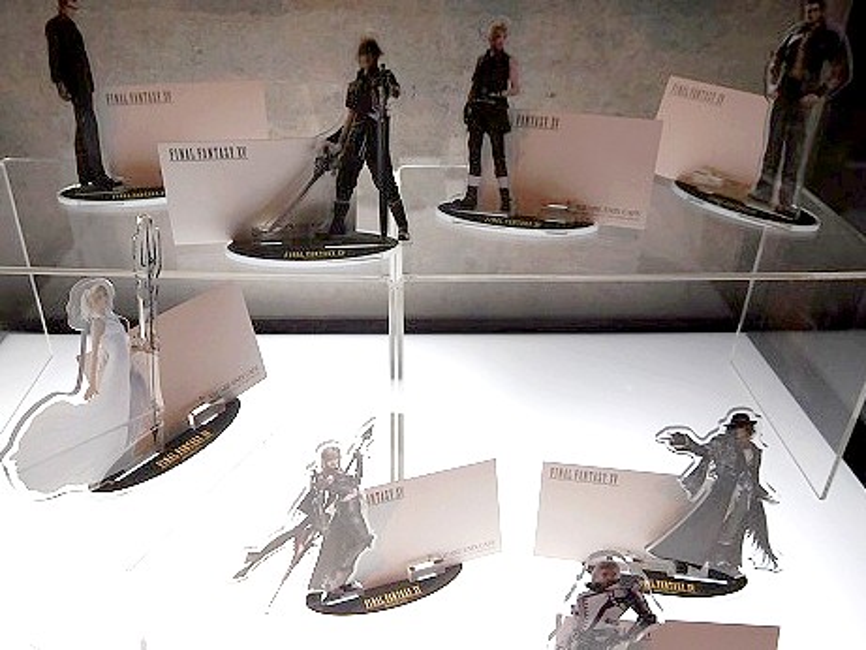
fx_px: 1752
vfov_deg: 21.0
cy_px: 325
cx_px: 433
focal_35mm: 70
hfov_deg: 27.8
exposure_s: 1/6
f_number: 4.5
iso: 800
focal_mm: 12.5
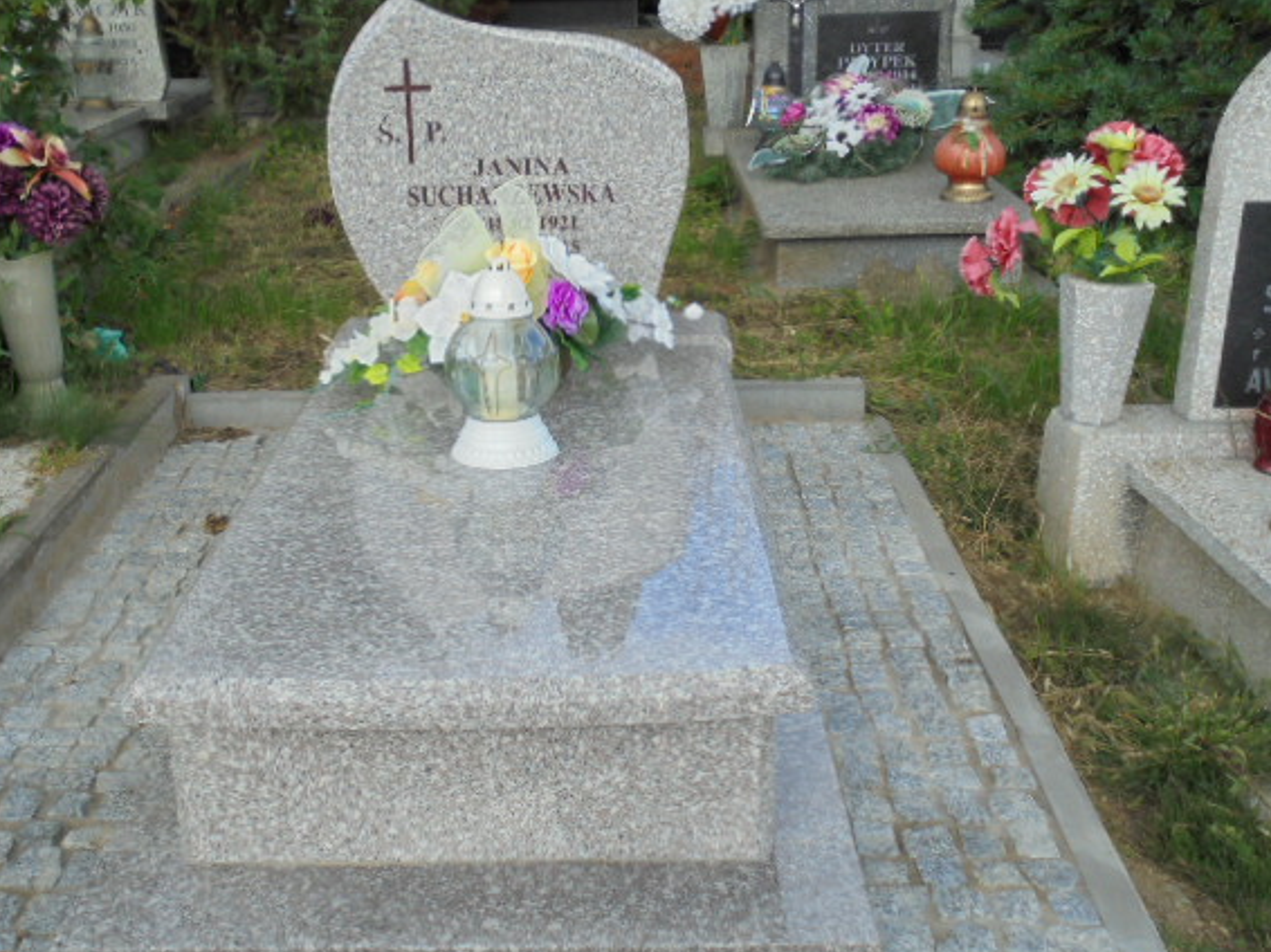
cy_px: 498
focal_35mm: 43
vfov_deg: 33.6
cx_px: 570
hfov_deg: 43.8
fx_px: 1578
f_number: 4.2
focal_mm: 6.9
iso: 100
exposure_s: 1/320
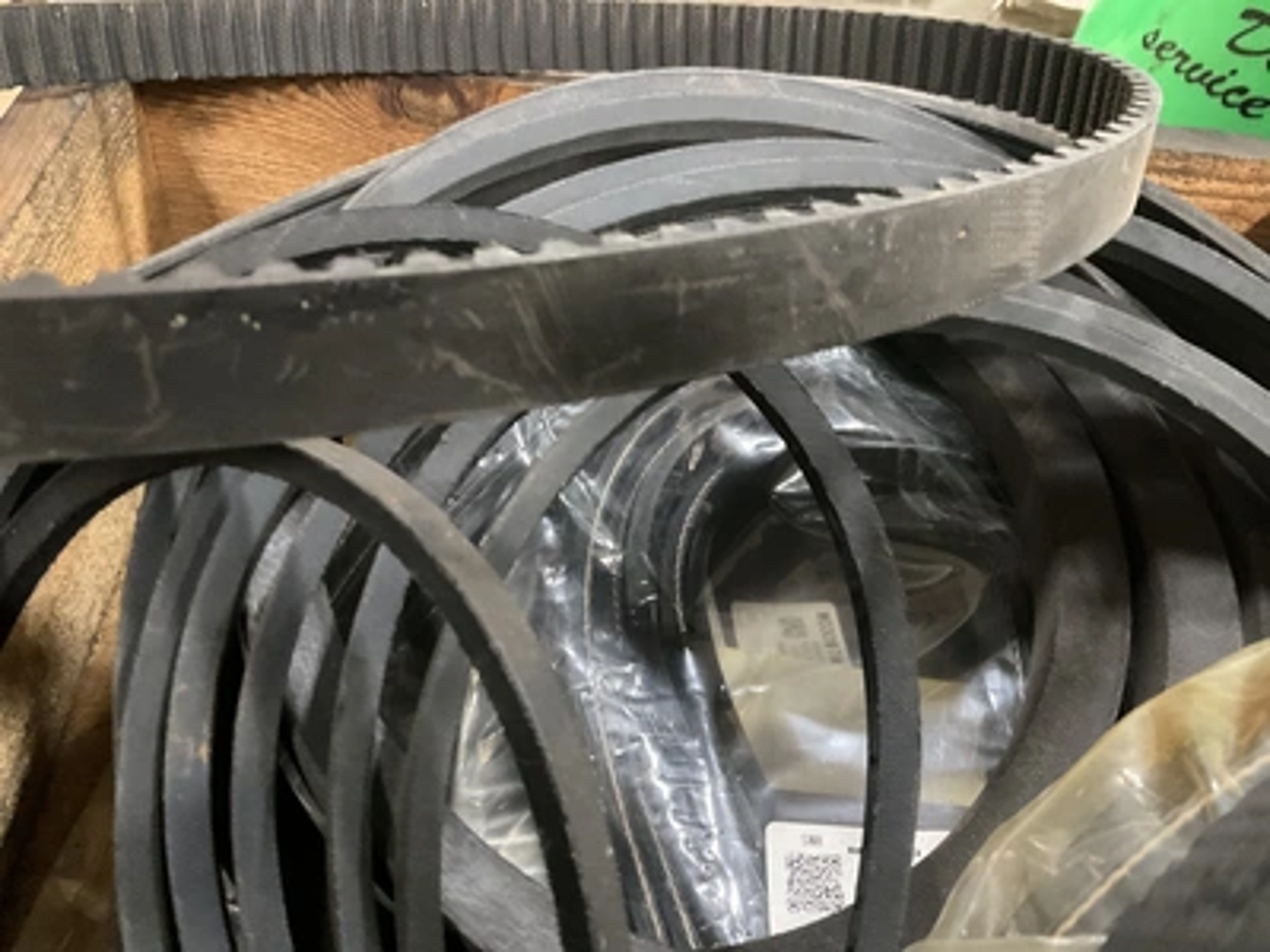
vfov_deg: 48.2
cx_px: 635
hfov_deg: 61.7
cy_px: 476
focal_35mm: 29
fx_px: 1064
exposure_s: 1/24
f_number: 1.8
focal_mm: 3
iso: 500
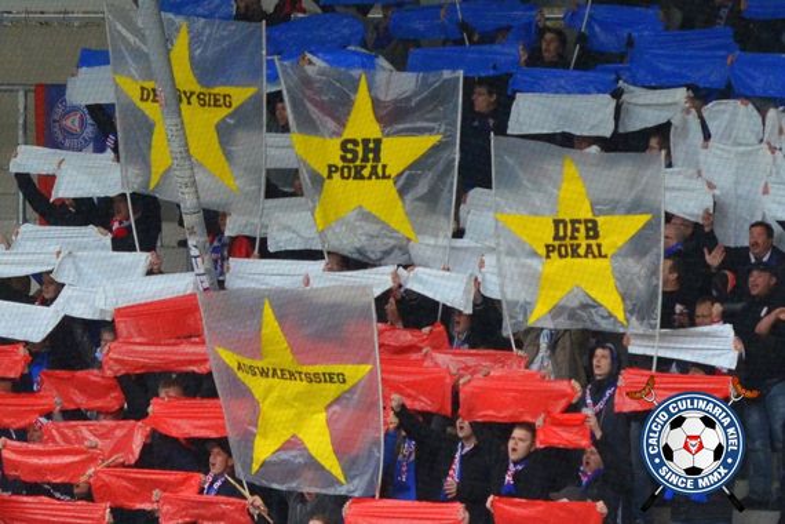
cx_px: 392
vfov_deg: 9.1
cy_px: 262
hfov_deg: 13.7
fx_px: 3271
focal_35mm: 150
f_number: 5
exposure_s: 1/1250
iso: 1250
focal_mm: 100
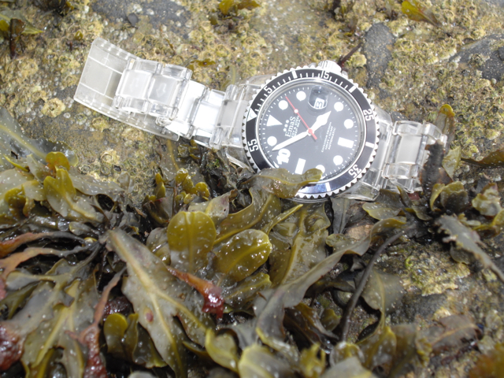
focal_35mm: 78
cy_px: 189
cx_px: 252
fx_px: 1136
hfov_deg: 25.0
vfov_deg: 18.9
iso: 64
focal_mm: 16.3
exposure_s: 1/160
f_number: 4.3
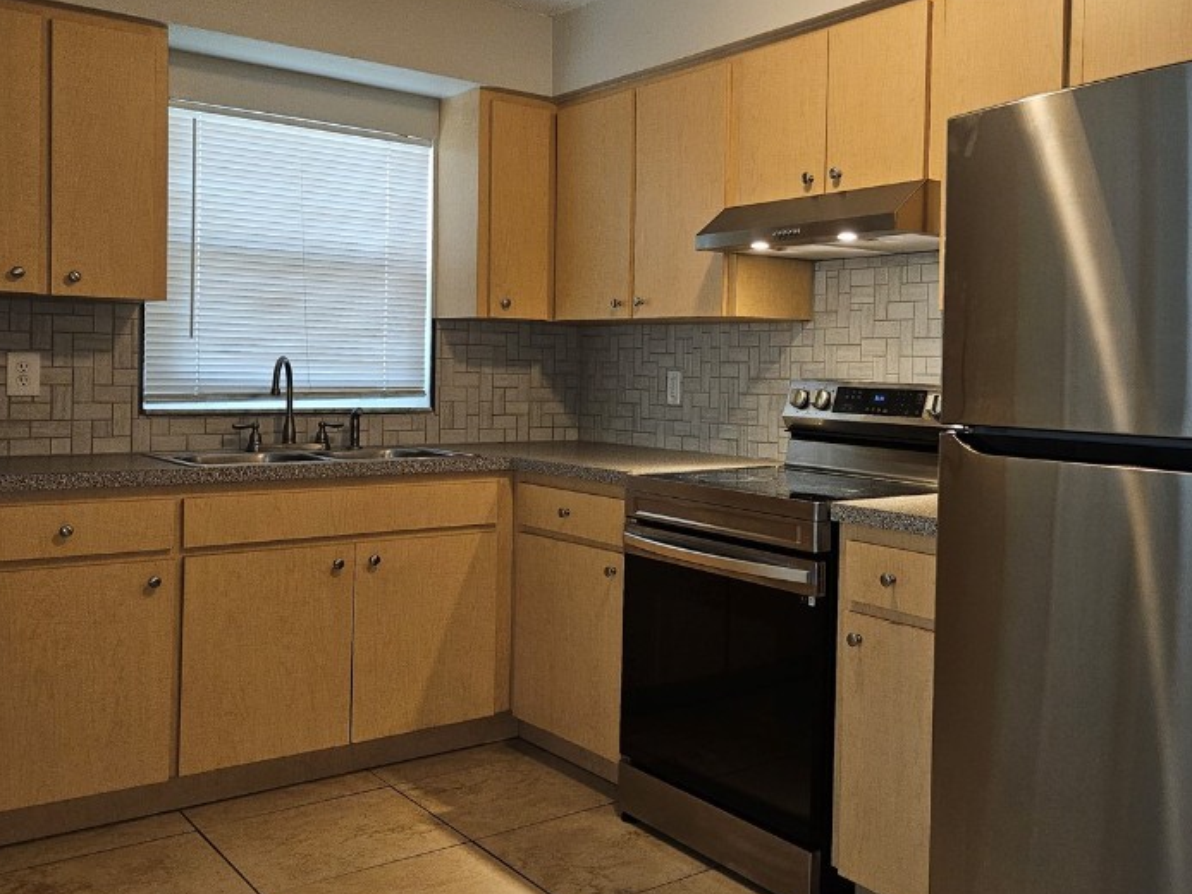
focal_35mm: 34
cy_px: 366
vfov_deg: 41.6
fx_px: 1171
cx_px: 771
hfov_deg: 53.1
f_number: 1.8
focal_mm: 5.4
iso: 125
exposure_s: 1/24
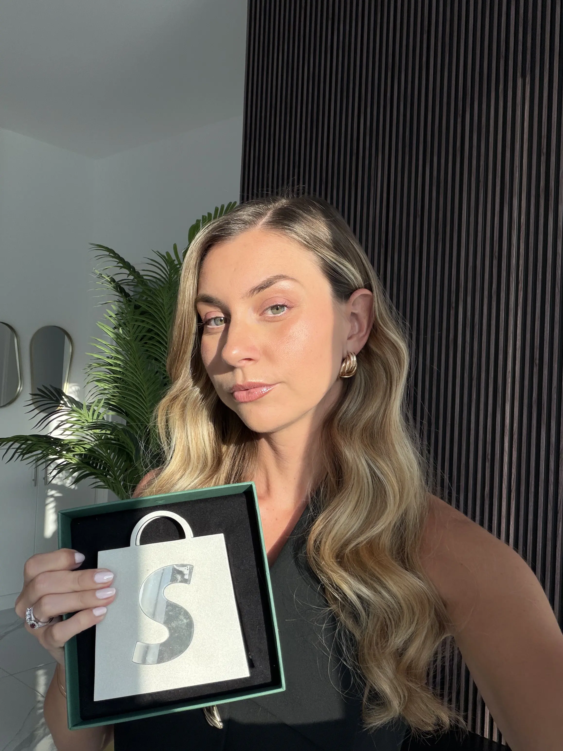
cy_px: 376
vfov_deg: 60.0
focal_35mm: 30
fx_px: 651
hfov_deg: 46.8
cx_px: 282
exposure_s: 1/194
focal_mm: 2.71
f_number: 1.9
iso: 25
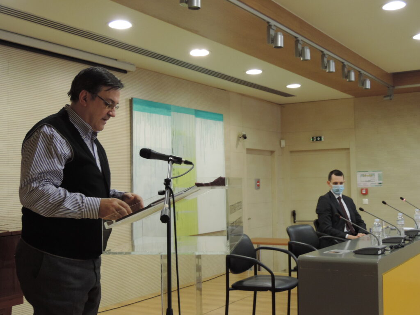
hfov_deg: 40.4
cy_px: 158
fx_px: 570
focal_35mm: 47
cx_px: 210
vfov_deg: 30.9
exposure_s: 1/25
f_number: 3.5
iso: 400
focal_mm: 8.3
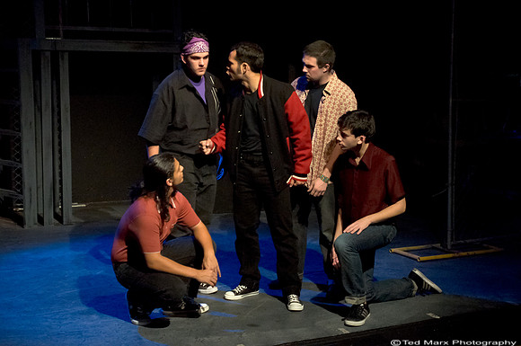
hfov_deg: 37.9
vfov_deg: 25.7
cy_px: 173
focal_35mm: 52
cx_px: 260
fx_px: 759
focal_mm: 35
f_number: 2.8
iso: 6400
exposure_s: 1/100
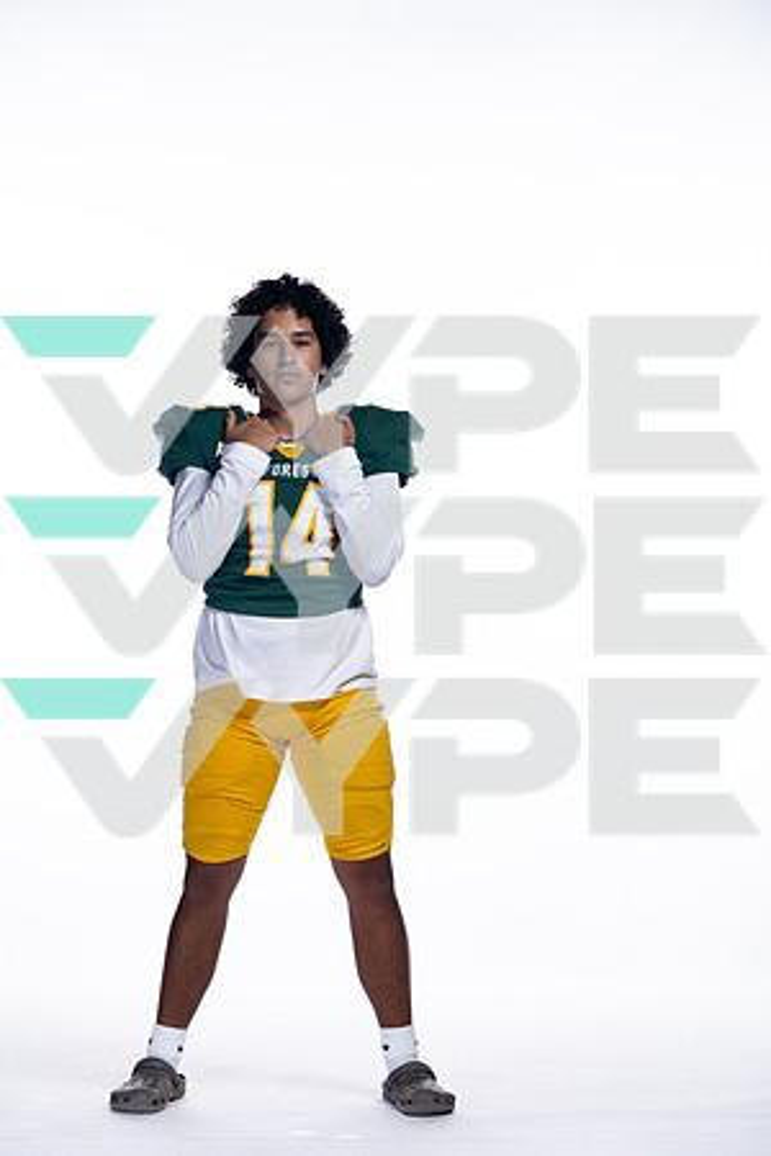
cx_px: 386
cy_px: 578
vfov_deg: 18.6
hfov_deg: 12.5
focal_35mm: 110
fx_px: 3533
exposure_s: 1/250
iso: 400
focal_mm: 110
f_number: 6.3
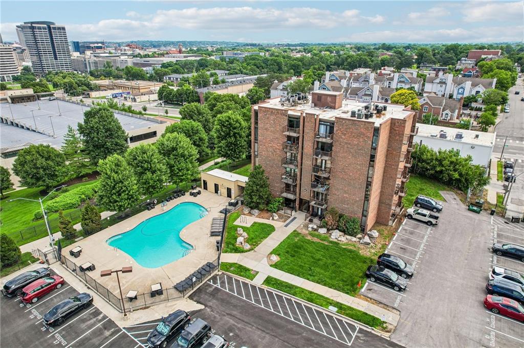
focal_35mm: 22
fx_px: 320
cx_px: 262
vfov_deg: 57.1
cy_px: 174
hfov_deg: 78.6
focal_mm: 8.4
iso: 110
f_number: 2.8
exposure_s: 1/1500
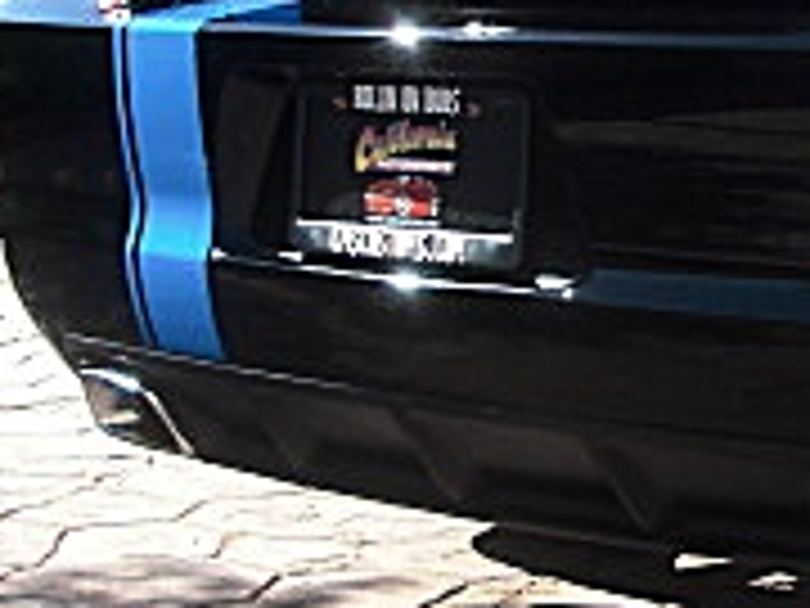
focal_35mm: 128
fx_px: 2995
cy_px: 243
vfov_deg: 11.6
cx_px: 1156
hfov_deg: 14.5
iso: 50
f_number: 2.8
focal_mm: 6.3
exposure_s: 1/320
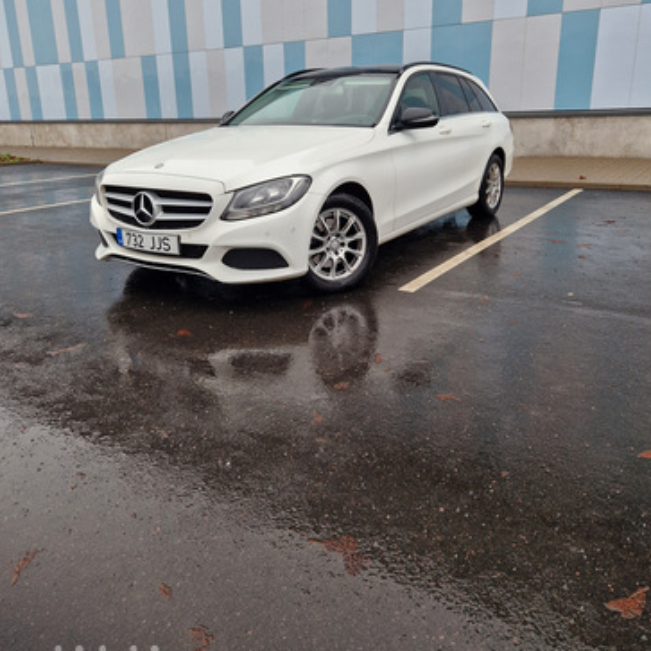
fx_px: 596
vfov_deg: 57.0
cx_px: 317
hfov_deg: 57.3
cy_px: 276
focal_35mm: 28
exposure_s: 1/180
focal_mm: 5.4
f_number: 1.8
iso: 125
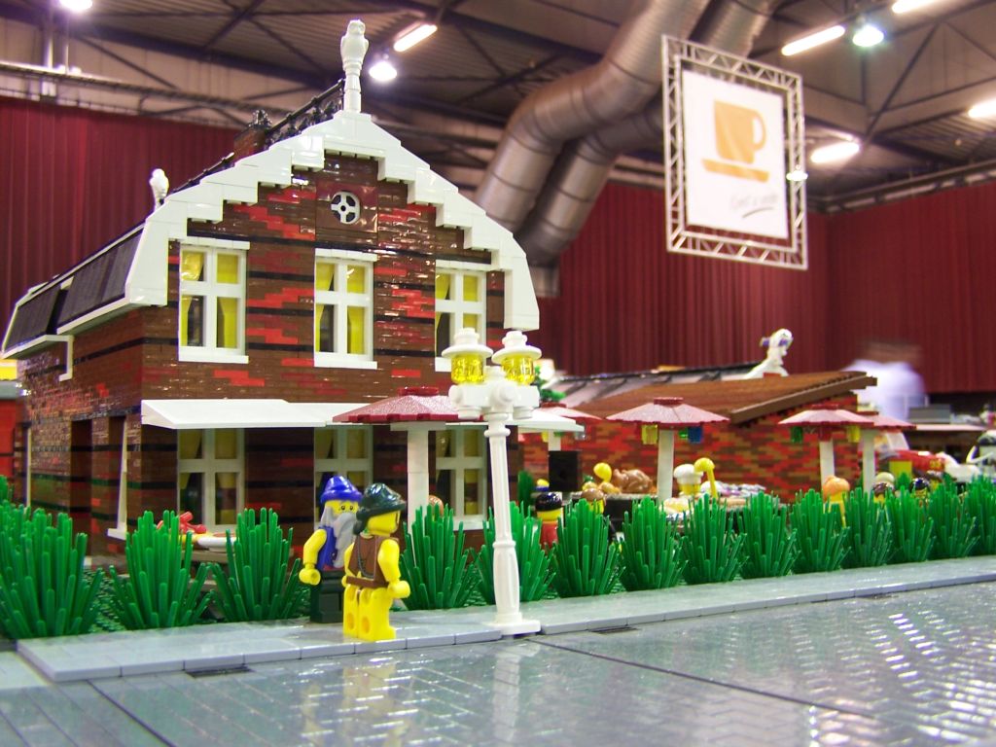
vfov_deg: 37.7
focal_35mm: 38
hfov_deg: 49.0
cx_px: 498
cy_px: 374
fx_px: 1093
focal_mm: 6.3
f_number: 2.8
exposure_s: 1/2
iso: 80
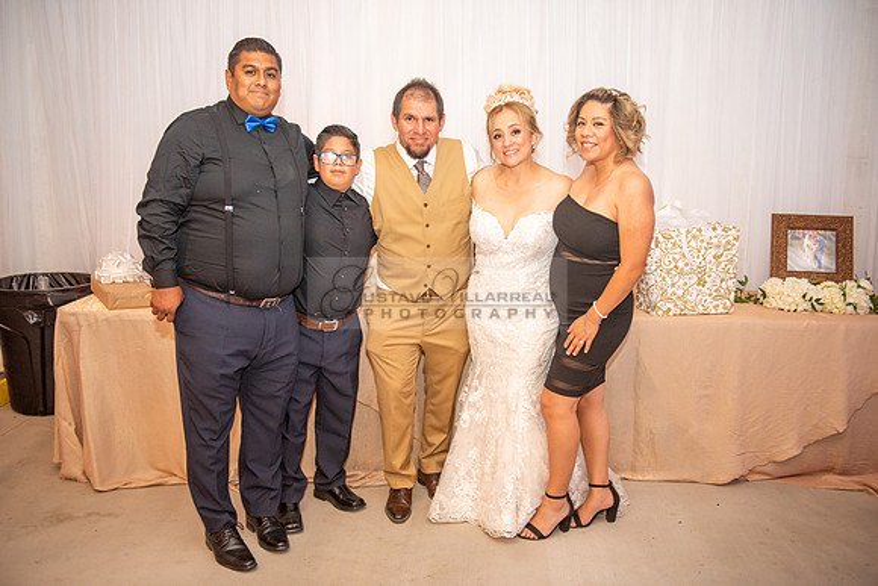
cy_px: 293
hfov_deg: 55.8
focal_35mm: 34
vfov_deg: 38.9
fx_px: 829
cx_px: 439
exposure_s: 1/160
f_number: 2.8
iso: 1000
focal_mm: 34
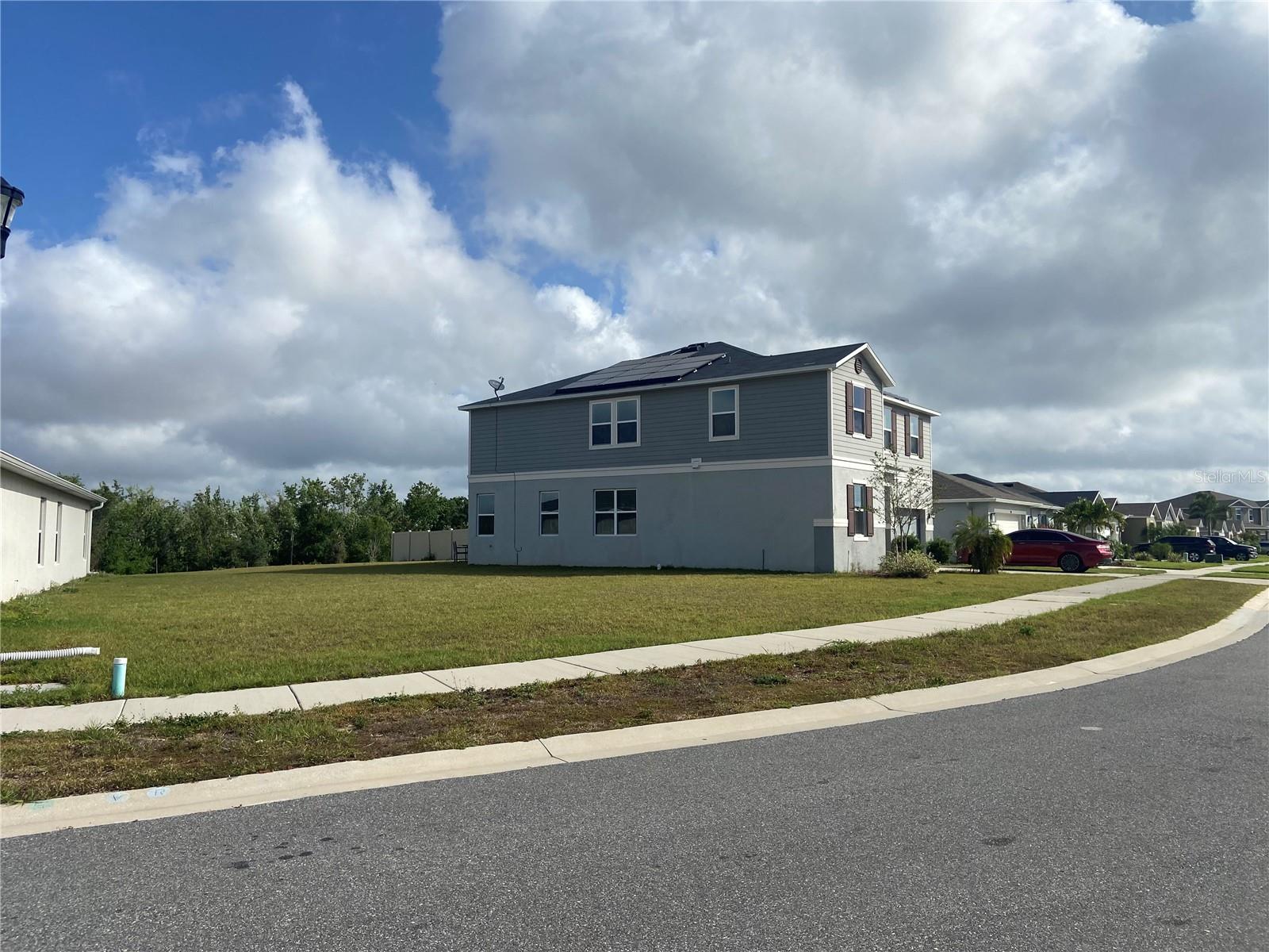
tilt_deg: +2.6
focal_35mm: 26
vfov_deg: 53.1
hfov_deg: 67.3
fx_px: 953
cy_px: 476
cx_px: 634
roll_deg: -0.2
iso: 32
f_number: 1.8
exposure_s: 1/5236
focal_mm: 4.25
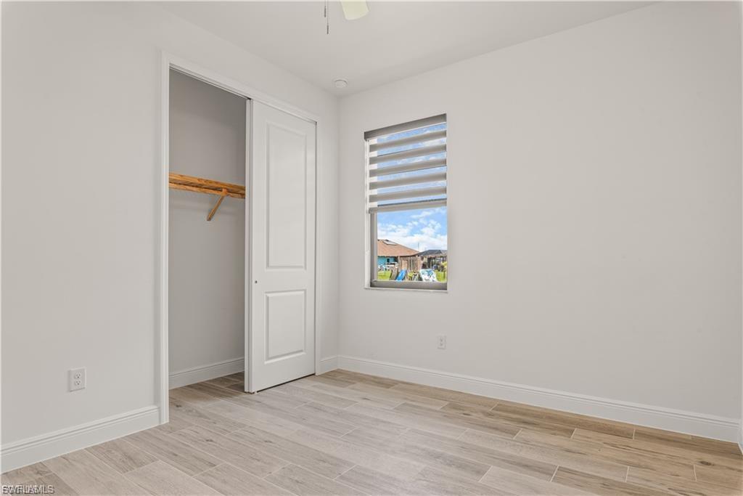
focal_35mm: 24
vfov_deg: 53.1
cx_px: 372
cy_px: 248
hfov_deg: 73.7
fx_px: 495
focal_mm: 24
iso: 100
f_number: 9
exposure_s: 1
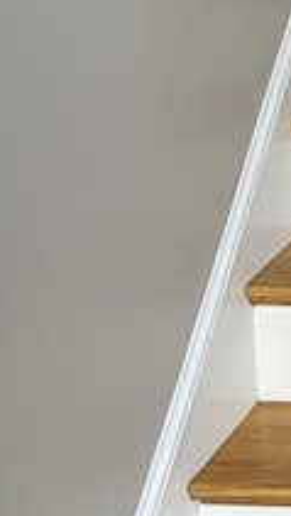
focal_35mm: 95
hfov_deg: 10.9
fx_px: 1301
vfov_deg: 20.3
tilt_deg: -1.8
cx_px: 682
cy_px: -181
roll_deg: +2.4
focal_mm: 6.86
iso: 64
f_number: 1.78
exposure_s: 1/205
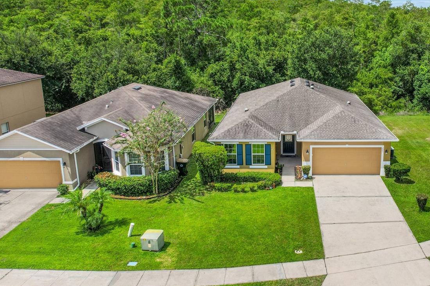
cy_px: 113
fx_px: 382
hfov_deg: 57.2
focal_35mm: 32
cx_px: 294
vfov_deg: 40.9
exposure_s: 1/500
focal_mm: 8.38
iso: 110
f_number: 2.8
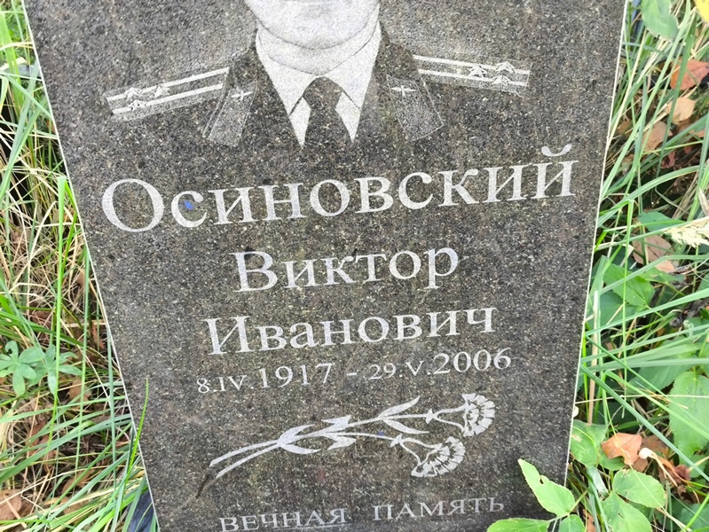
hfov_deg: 38.2
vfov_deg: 29.1
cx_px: 354
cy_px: 266
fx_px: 1025
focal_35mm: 50
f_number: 1.7
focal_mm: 4.71
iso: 125
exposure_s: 1/60
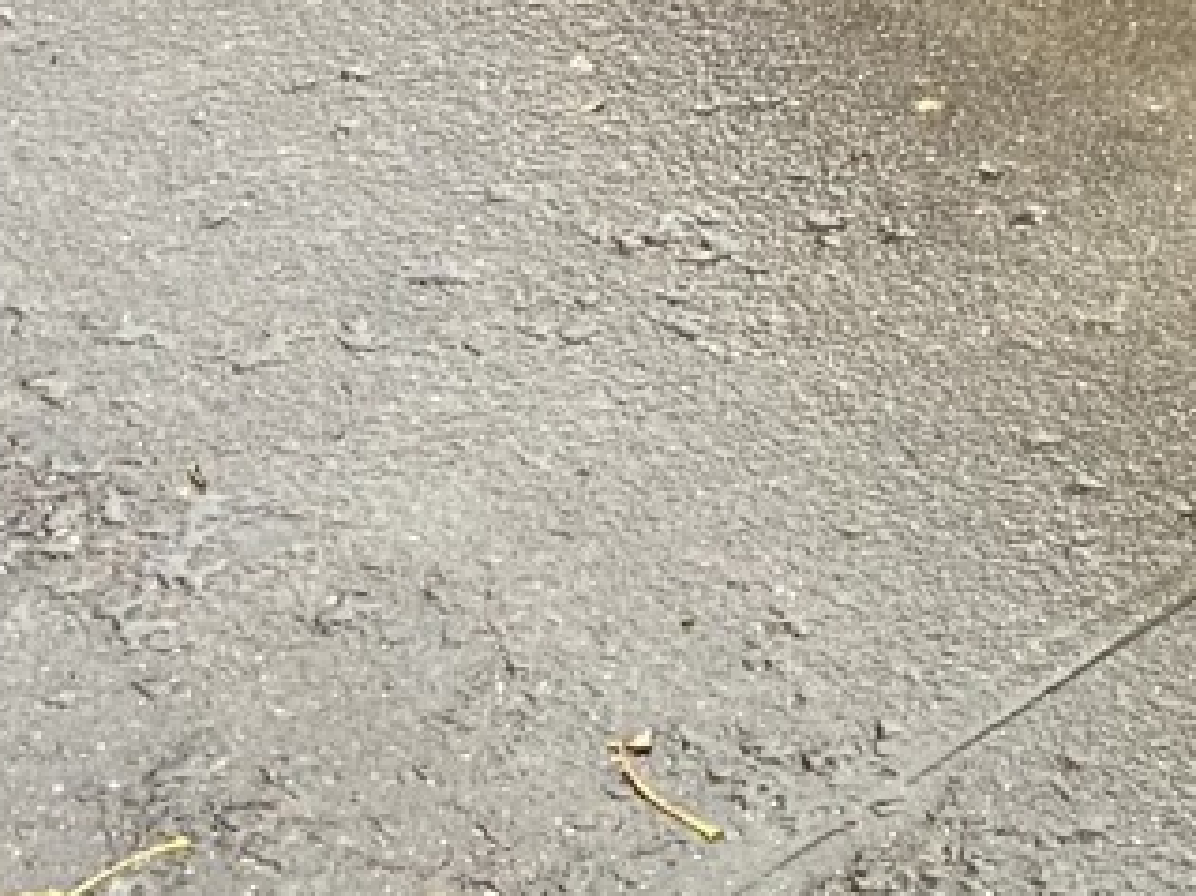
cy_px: -694
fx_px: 3937
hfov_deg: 16.5
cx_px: 1488
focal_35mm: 114
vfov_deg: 12.0
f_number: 1.8
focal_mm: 4.25
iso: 200
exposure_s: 1/60
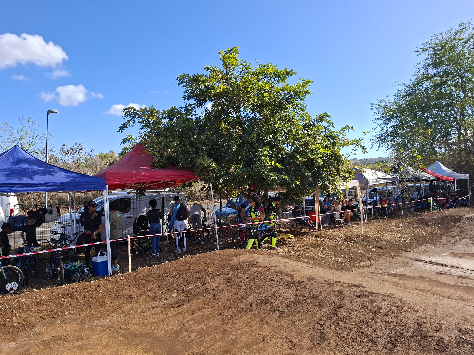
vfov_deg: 58.9
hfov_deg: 73.9
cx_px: 237
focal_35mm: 23
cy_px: 178
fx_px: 315
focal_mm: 5.54
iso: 50
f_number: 1.8
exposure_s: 1/1721
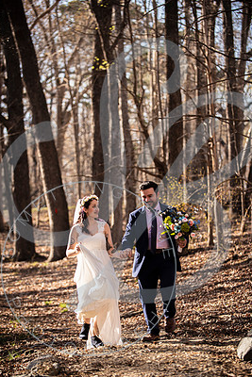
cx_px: 131
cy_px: 197
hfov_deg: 11.6
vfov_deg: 17.3
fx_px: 1238
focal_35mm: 118
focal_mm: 105
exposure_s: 1/800
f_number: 2.8
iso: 100
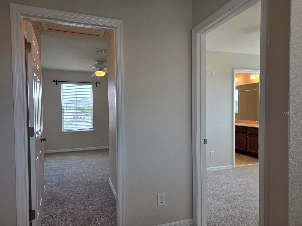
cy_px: 113
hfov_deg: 73.9
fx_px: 201
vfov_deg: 58.9
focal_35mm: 23
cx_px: 151
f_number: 1.7
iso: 50
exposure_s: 1/120
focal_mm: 6.3
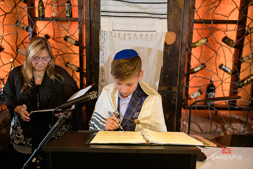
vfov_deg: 41.1
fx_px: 225
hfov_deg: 58.7
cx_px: 126
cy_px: 84
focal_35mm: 32
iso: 1600
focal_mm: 32
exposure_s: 1/125
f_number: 3.2
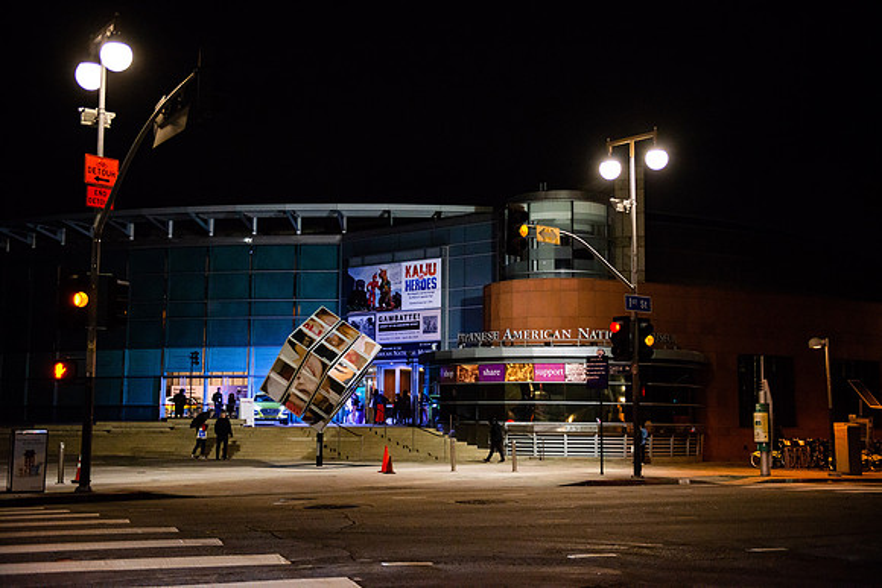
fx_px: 1078
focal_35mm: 44
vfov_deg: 30.5
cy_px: 294
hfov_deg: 44.5
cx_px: 441
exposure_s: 1/160
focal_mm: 44
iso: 1600
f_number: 2.8
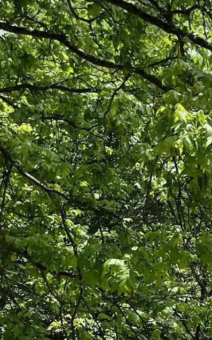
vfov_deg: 19.8
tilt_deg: -13.9
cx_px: 407
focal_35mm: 100
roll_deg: -2.7
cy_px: 383
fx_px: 924
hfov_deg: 11.9
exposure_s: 1/2410
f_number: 1.6
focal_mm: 5.1
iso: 50
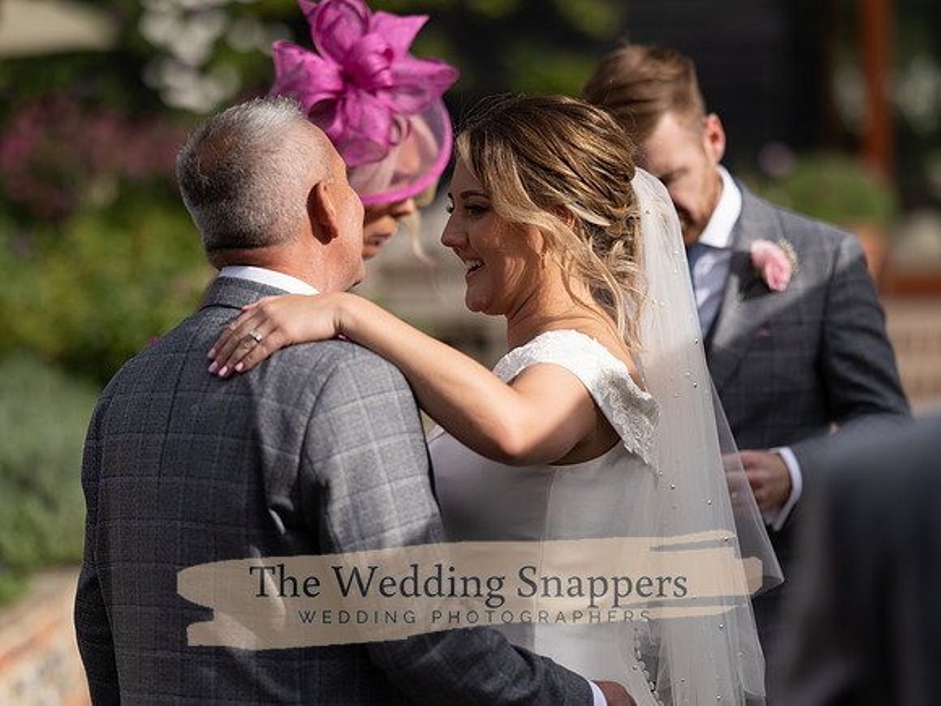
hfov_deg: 13.5
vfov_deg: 10.2
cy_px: 353
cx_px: 470
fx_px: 3970
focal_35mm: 146
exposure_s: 1/8000
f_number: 2.2
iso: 125
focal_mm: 135
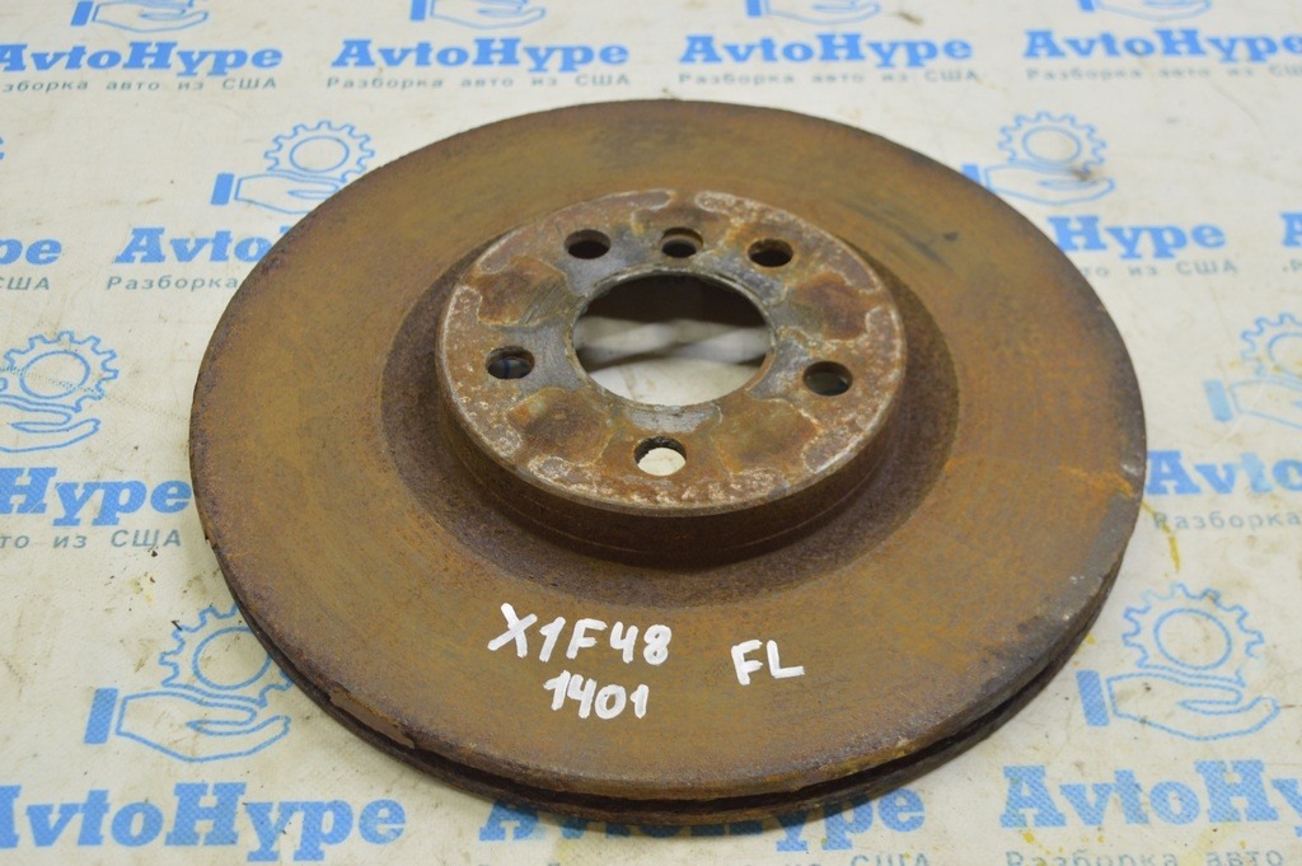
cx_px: 651
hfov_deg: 41.1
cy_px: 433
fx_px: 1735
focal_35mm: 48
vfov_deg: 28.0
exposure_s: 1/20
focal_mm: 32
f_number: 5.6
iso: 400
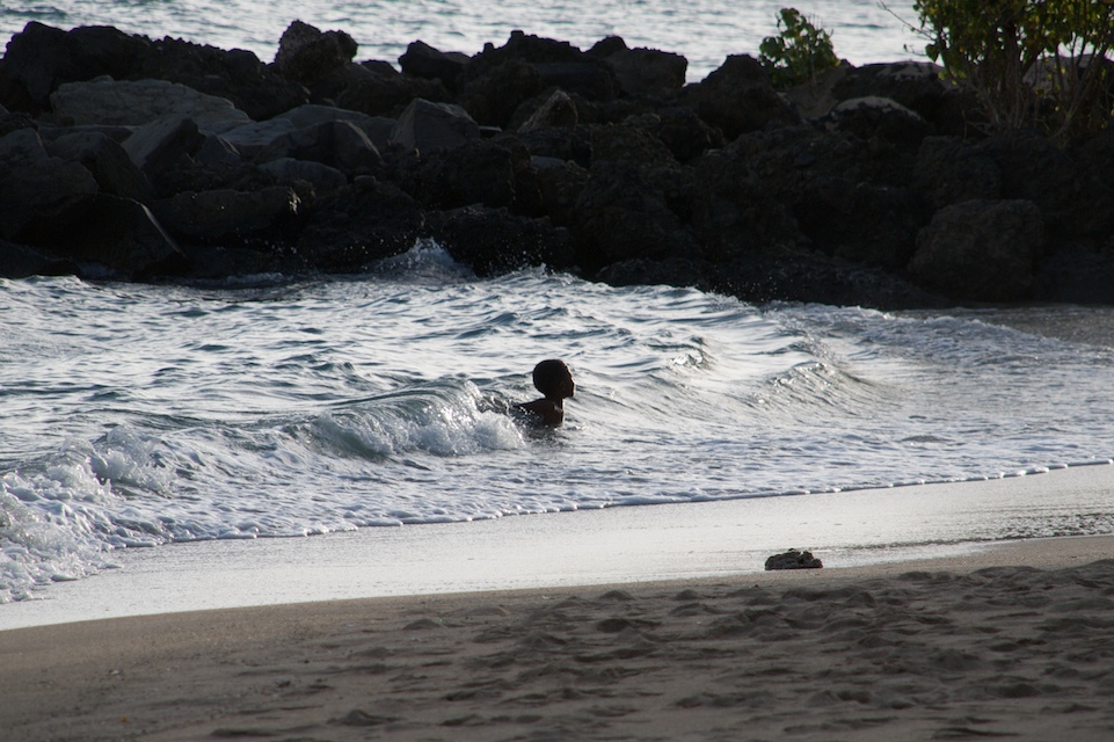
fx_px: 9280
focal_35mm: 300
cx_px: 557
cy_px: 371
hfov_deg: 6.9
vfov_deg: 4.6
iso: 180
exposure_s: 1/500
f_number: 6.3
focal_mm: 200
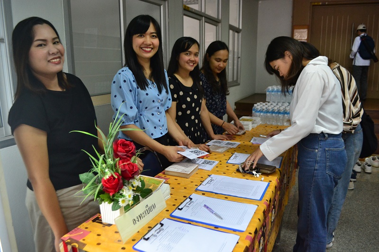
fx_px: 284
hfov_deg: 67.4
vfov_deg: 47.9
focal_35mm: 27
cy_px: 126
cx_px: 190
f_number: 4
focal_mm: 18
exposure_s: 1/50
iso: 1600
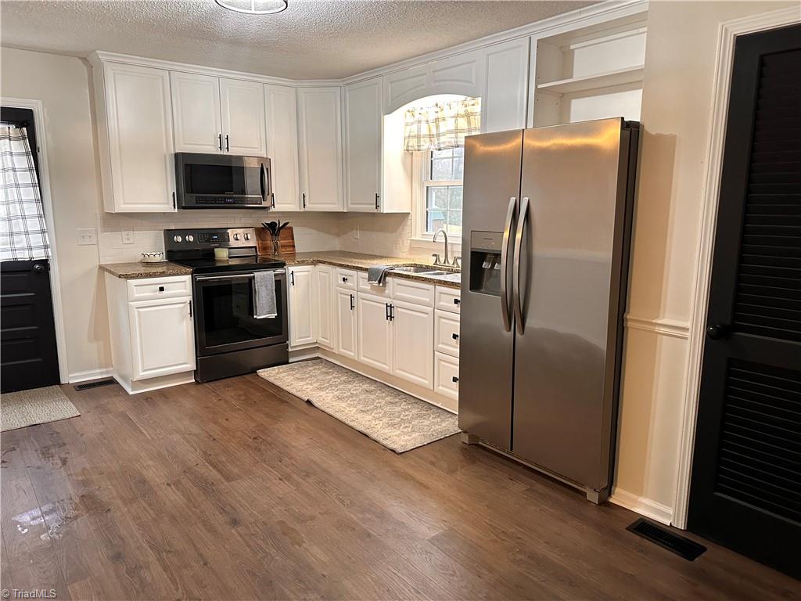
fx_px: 555
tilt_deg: -8.7
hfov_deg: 71.6
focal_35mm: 24
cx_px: 400
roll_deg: -0.8
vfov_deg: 56.8
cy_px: 300
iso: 400
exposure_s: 1/60
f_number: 1.78
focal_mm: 6.86
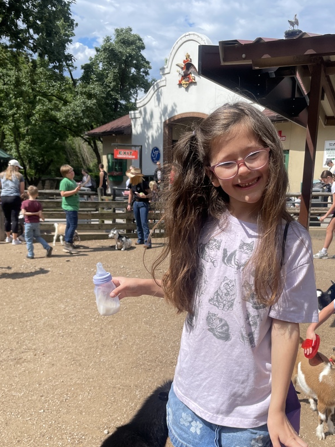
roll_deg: -3.0
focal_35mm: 33
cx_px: 209
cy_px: 271
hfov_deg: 42.6
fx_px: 426
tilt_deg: -11.0
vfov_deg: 54.9
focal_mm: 4.2
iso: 32
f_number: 1.6
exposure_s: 1/3401
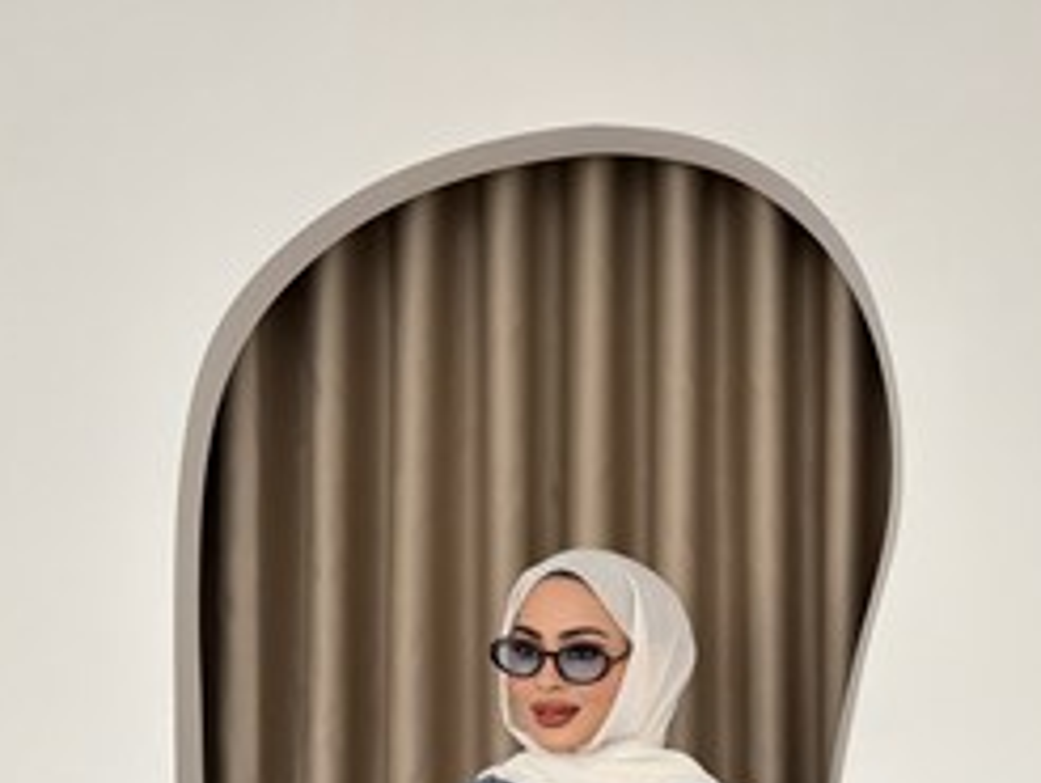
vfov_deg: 27.4
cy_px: 641
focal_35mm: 52
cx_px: 592
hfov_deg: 36.7
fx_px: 1565
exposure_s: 1/178
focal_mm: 6.76
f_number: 1.78
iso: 320
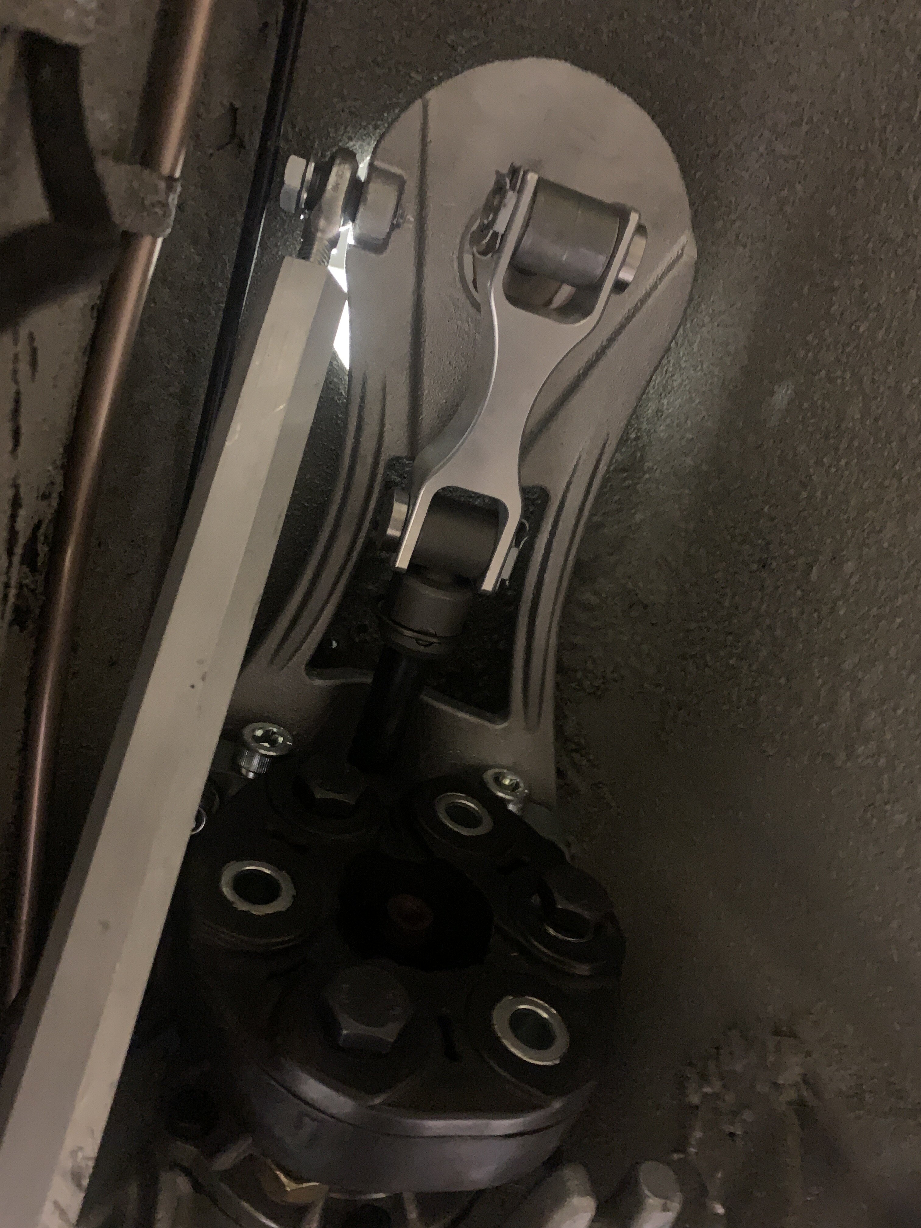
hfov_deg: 53.1
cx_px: 460
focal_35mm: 26
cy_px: 614
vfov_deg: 67.3
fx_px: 922
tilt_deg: +61.9
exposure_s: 1/4
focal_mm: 4.25
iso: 800
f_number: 1.8
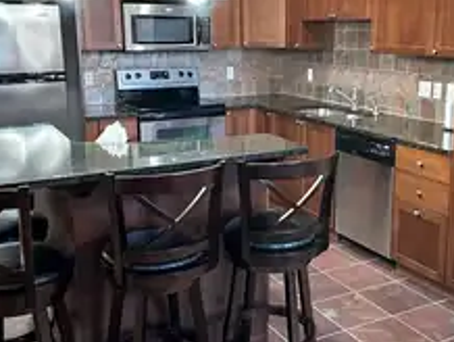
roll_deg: +0.1
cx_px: 258
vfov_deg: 32.9
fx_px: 578
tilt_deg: -12.5
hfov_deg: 42.8
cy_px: 146
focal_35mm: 44
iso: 400
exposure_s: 1/60
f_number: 1.78
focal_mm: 6.86
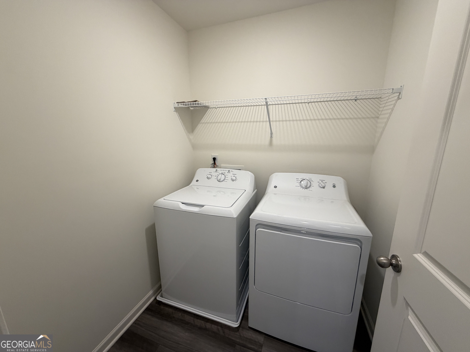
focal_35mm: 14
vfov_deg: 85.7
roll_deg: +0.5
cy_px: 176
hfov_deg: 102.1
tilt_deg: -11.1
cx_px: 235
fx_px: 190
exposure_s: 1/120
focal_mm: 2.22
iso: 250
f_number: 2.2
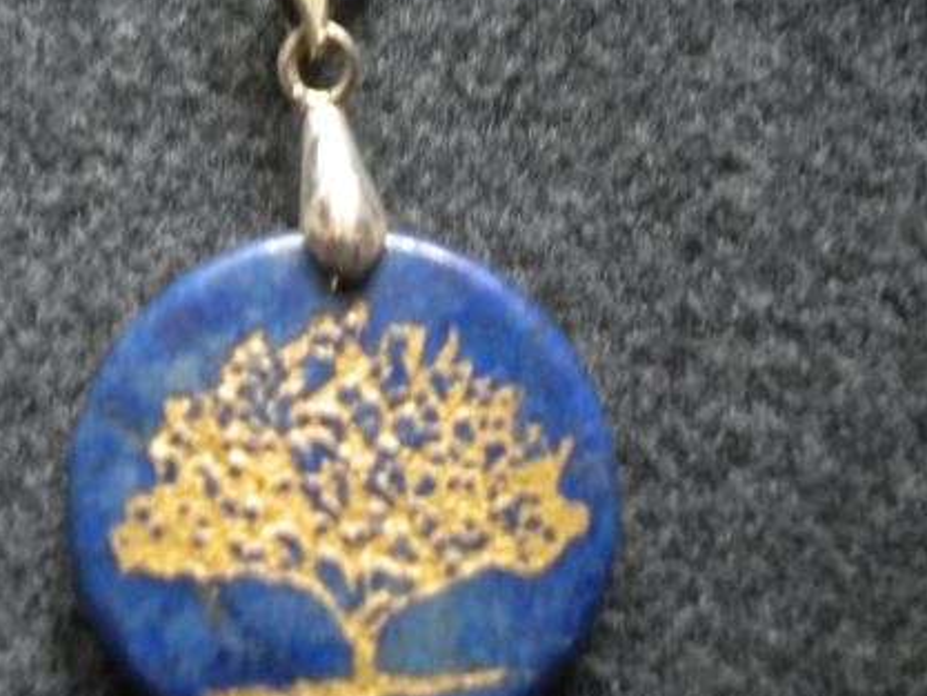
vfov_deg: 24.8
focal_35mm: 59
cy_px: 394
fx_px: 1580
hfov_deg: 32.4
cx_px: 318
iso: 507
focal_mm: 7.4
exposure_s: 1/8.8
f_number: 3.5
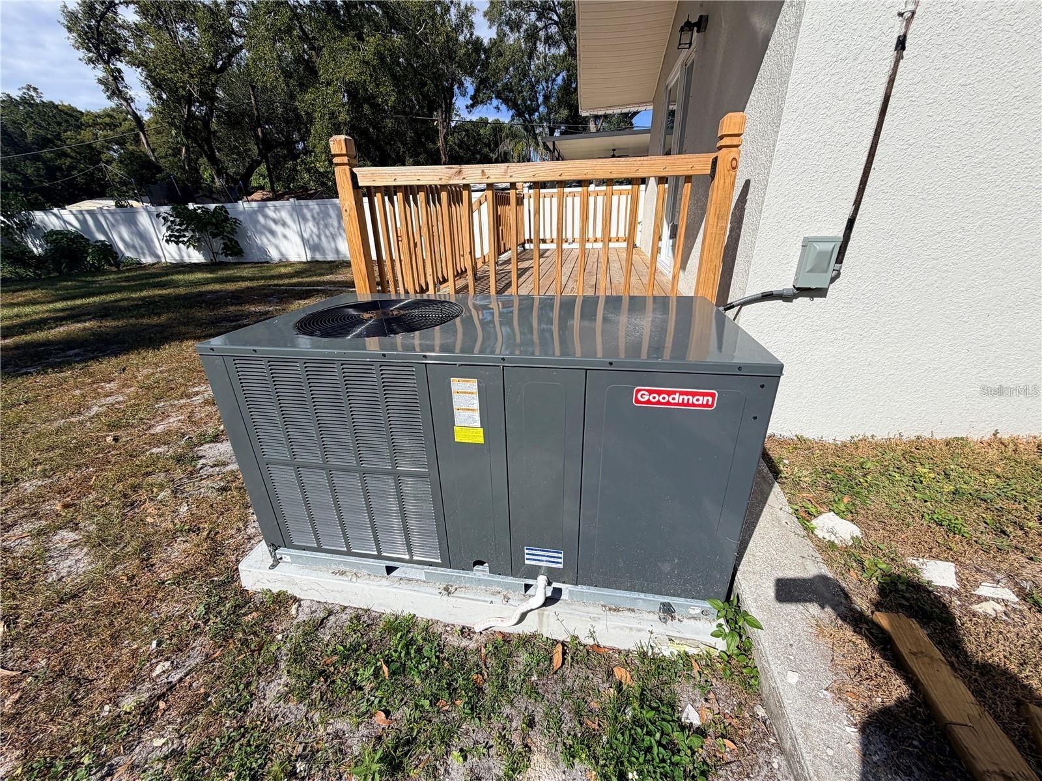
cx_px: 521
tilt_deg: -21.7
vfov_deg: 85.7
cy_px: 390
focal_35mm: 14
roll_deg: +2.8
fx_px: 421
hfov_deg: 102.1
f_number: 2.2
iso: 20
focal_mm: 2.22
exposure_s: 1/1259
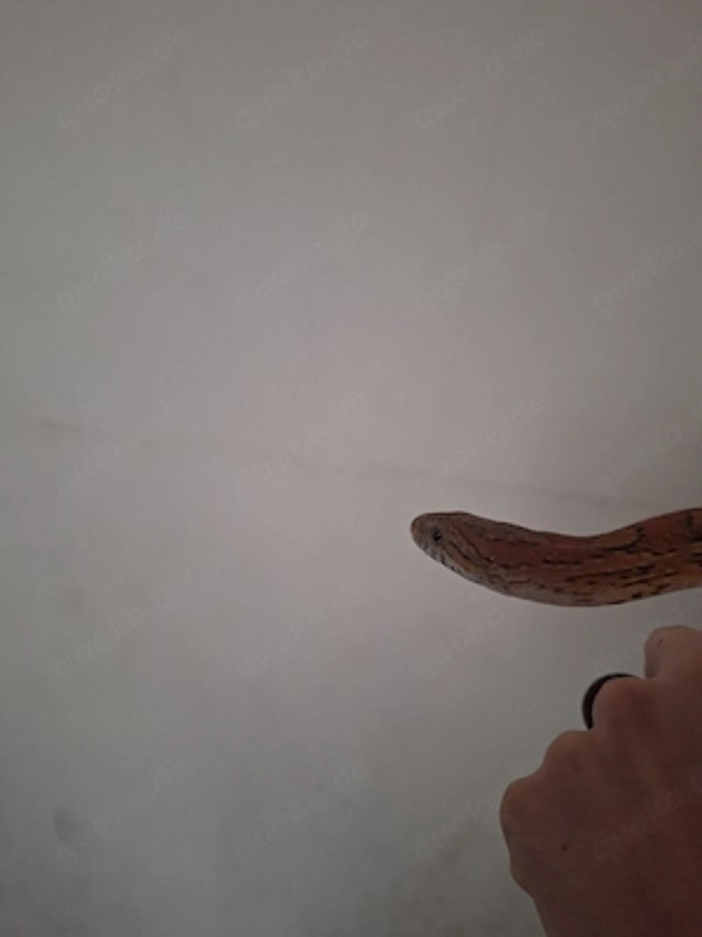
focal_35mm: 23
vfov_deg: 73.9
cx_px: 351
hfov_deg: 58.9
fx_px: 622
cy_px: 468
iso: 500
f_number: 1.8
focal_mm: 5.54
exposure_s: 1/20
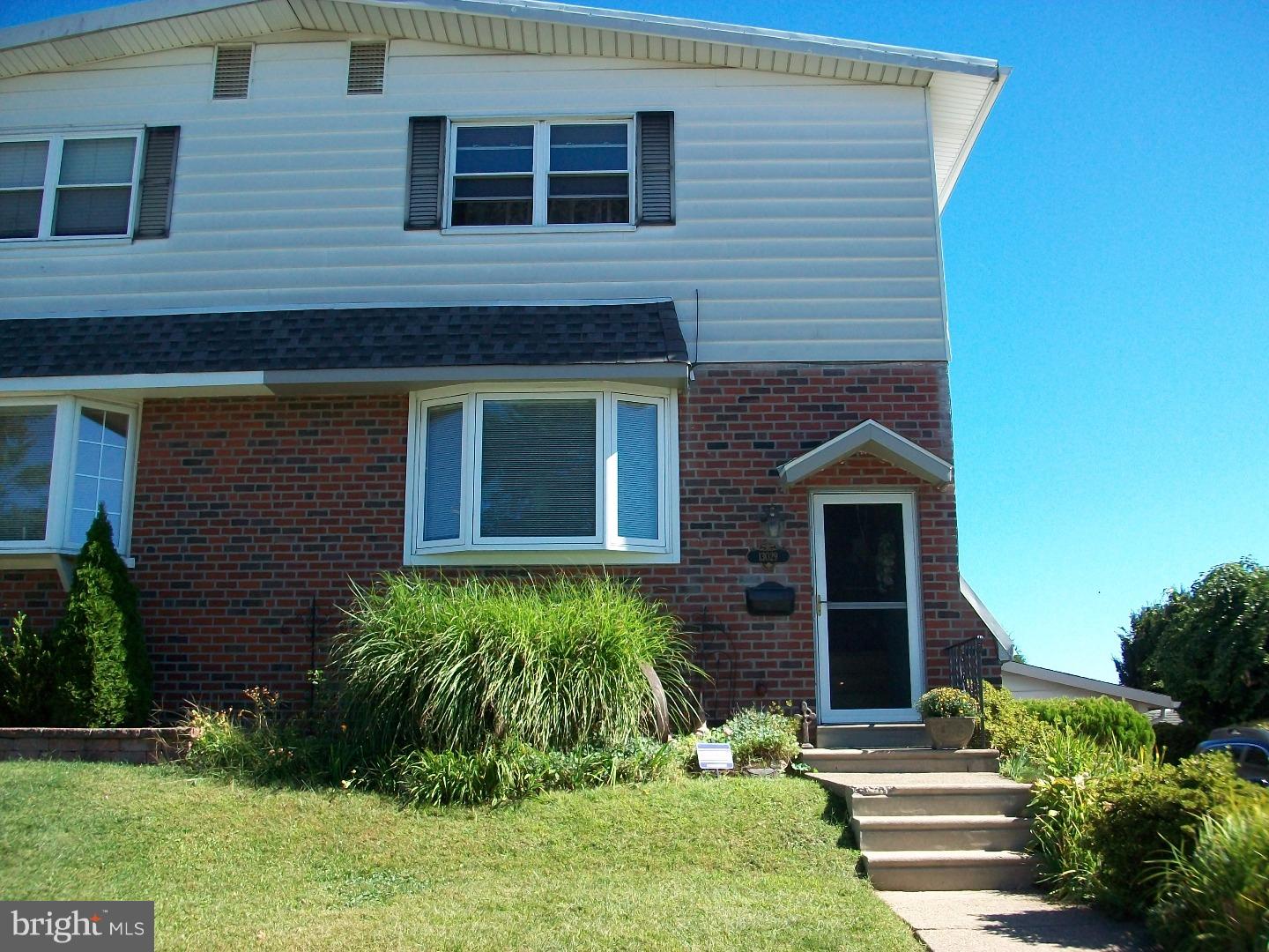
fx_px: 1246
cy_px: 476
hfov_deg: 54.0
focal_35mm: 34
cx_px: 634
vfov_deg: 41.8
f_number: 2.8
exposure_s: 1/640
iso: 80
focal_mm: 5.7
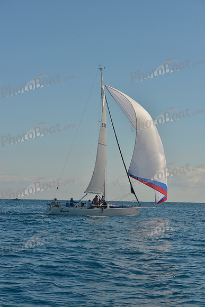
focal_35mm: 70
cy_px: 154
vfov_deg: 28.8
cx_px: 102
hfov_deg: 19.5
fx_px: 598
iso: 200
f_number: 9
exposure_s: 1/640
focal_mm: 70
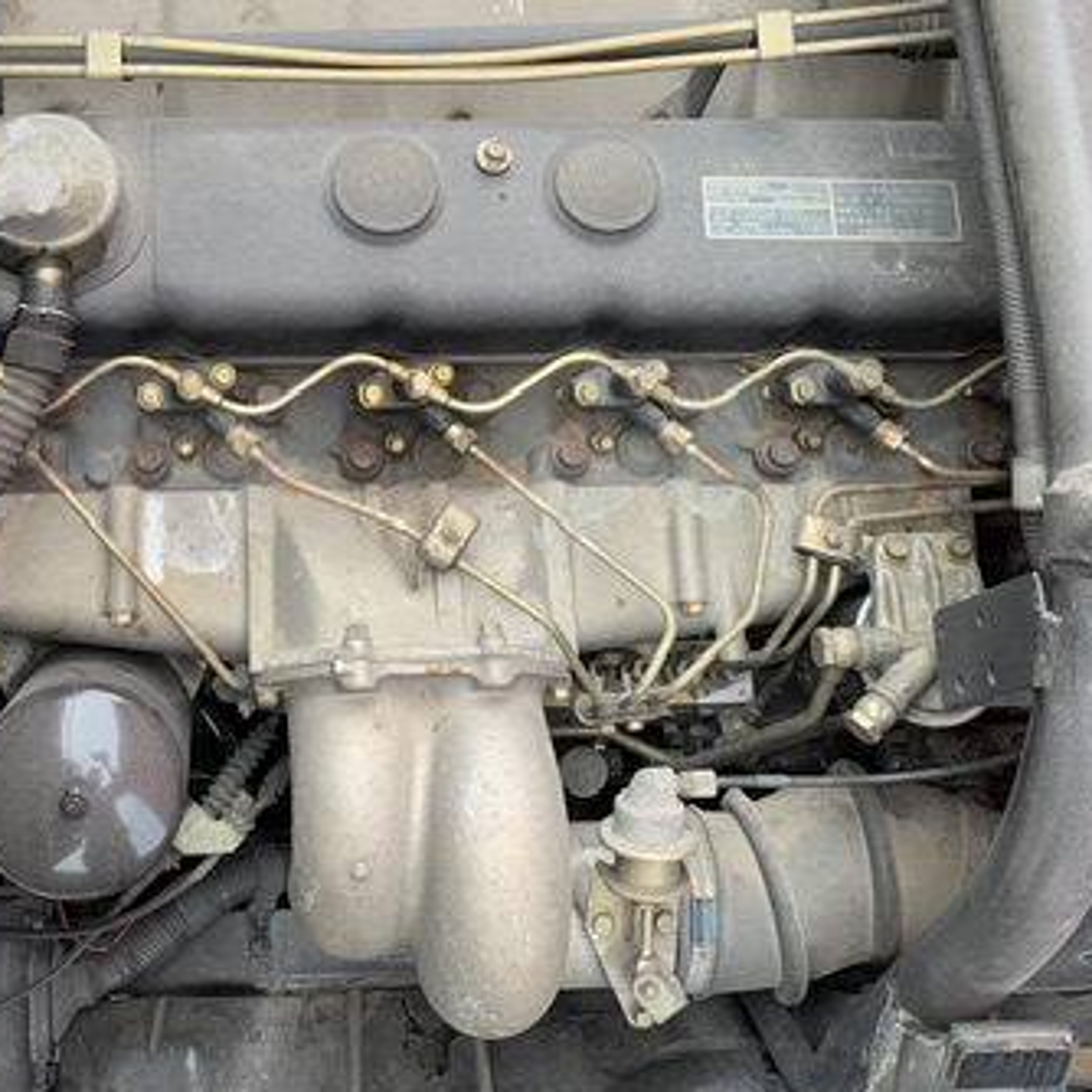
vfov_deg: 38.0
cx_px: 320
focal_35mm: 44
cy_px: 392
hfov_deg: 37.7
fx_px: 1570
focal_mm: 4.25
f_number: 1.8
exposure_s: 1/121
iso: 32
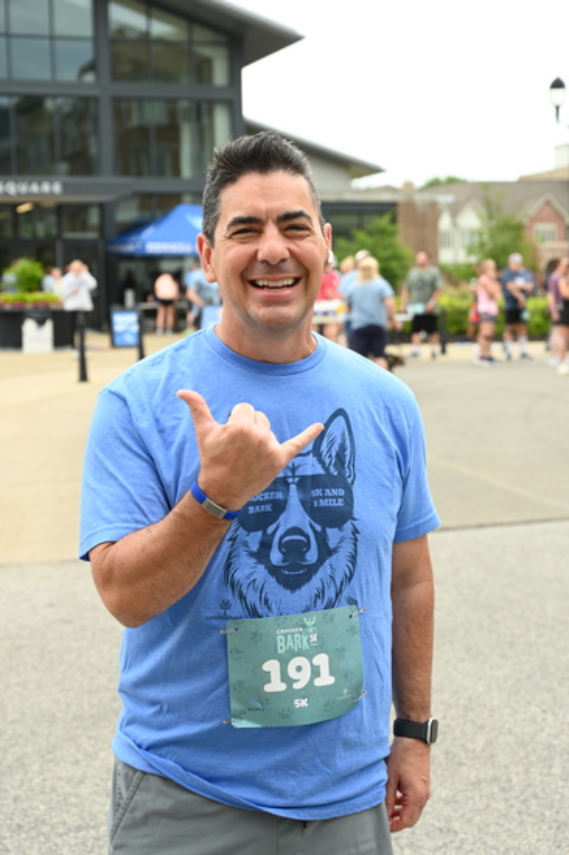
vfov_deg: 34.5
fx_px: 1377
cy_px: 428
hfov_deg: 23.4
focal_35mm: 58
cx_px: 284
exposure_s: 1/50
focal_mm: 58
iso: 100
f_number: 5.6
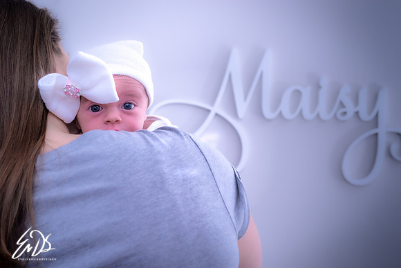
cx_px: 209
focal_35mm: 54
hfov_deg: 36.7
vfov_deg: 24.9
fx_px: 605
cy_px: 145
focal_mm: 50
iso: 1600
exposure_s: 1/125
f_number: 5.6
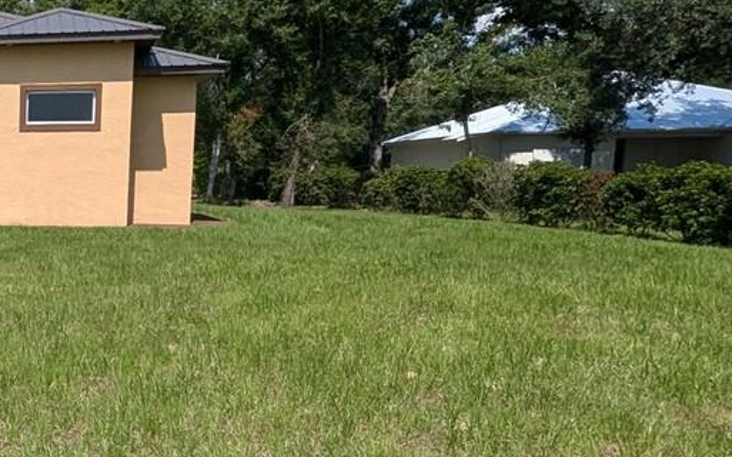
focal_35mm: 43
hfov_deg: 33.4
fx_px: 857
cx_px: -227
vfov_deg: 29.8
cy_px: 271
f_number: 2.2
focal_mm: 1.95
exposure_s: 1/1692
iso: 47
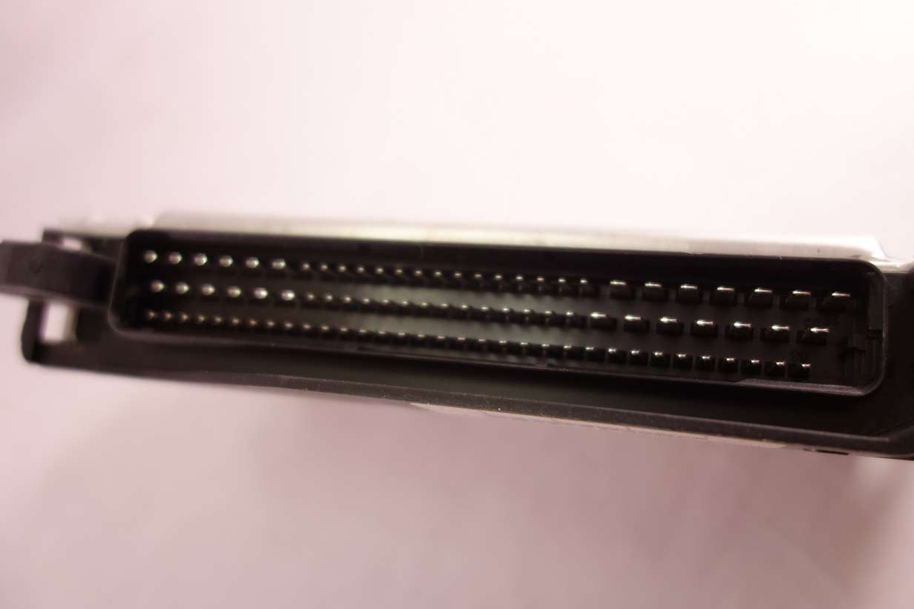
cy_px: 279
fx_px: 787
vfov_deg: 42.3
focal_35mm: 31
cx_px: 495
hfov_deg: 60.2
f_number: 2
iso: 200
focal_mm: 10.4
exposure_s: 1/125
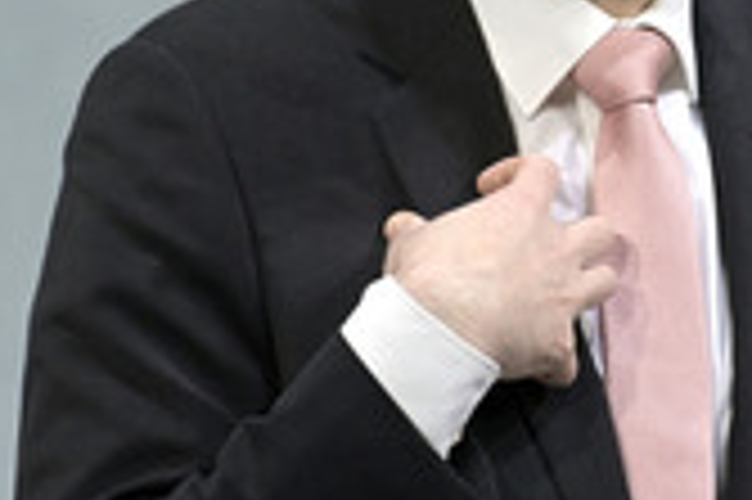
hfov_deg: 1.5
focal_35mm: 1347
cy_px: 5
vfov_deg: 1.0
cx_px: 628
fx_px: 28109
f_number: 5.6
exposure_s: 1/640
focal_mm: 500
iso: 2500
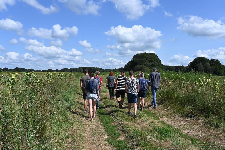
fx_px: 194
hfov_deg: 60.3
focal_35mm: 31
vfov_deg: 42.3
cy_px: 75
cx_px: 112
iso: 100
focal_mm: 21
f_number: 7.1
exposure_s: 1/400
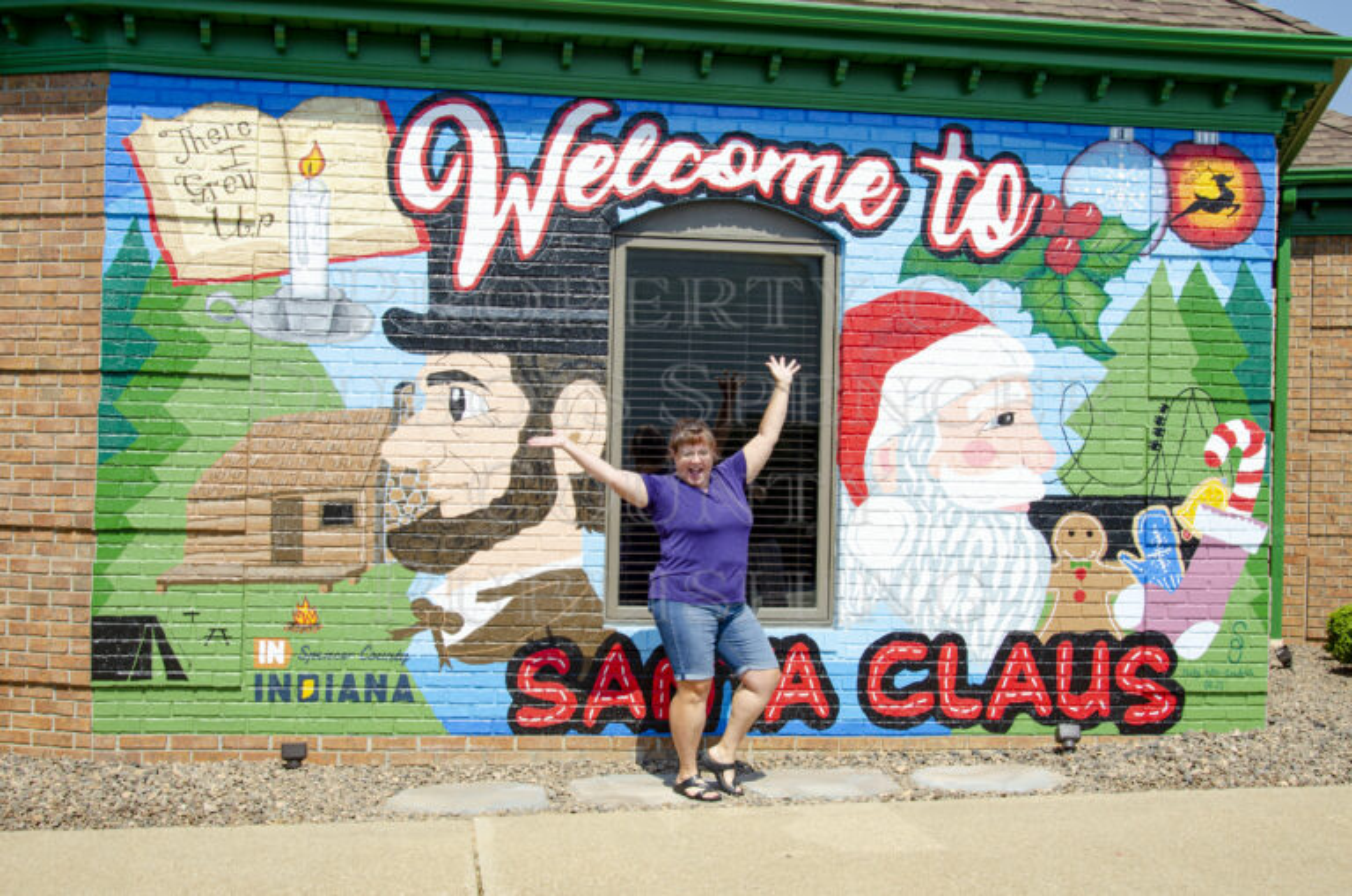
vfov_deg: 30.7
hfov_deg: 45.0
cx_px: 676
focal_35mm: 44
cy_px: 448
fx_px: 1631
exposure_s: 1/320
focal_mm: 29
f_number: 9
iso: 100
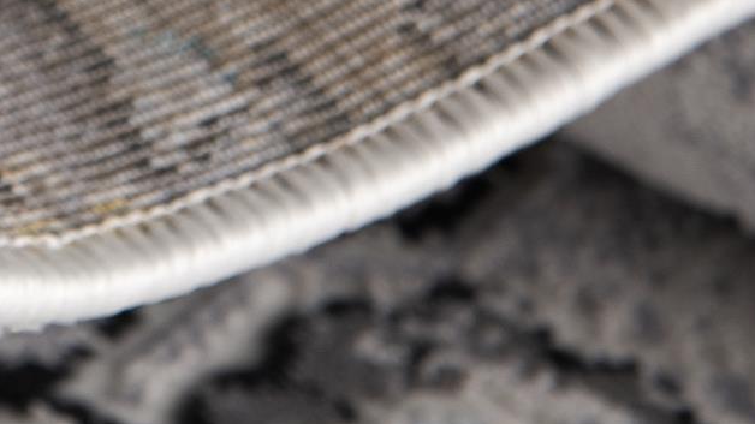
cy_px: -366
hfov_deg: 7.3
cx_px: -249
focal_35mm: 292
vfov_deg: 4.1
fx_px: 5845
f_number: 8
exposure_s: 1/160
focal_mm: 70
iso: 100
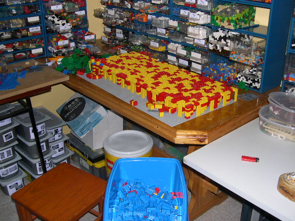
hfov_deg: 47.9
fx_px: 332
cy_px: 108
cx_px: 150
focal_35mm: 39
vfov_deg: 36.8
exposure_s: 1/60
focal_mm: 8
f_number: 2.8
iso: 100
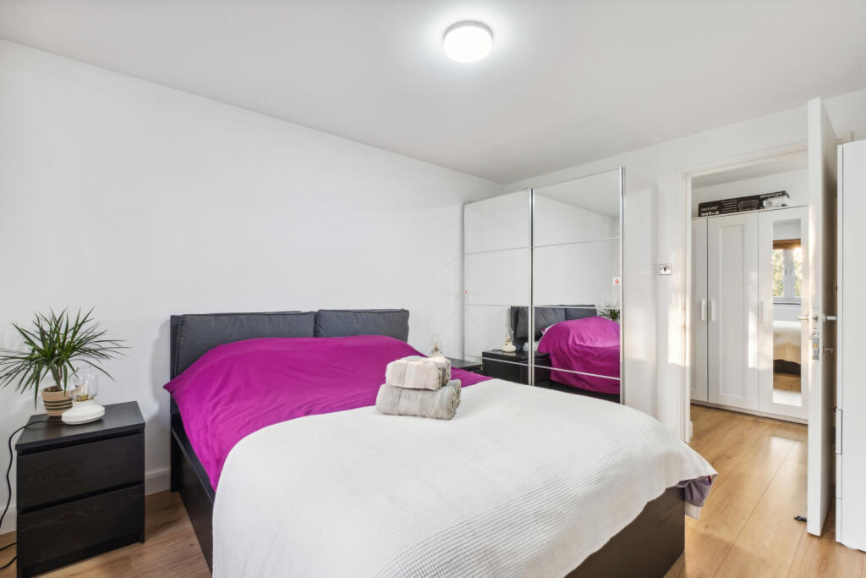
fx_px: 361
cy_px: 289
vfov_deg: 77.3
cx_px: 433
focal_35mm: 15
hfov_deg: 100.4
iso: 400
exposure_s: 1/4
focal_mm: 10
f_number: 11
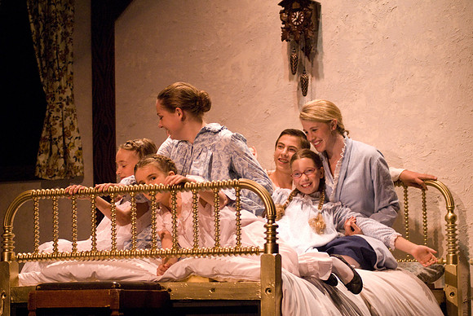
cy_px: 158
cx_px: 236
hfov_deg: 17.0
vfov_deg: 11.4
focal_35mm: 120
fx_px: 1578
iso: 1600
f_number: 2.8
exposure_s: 1/160
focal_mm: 80
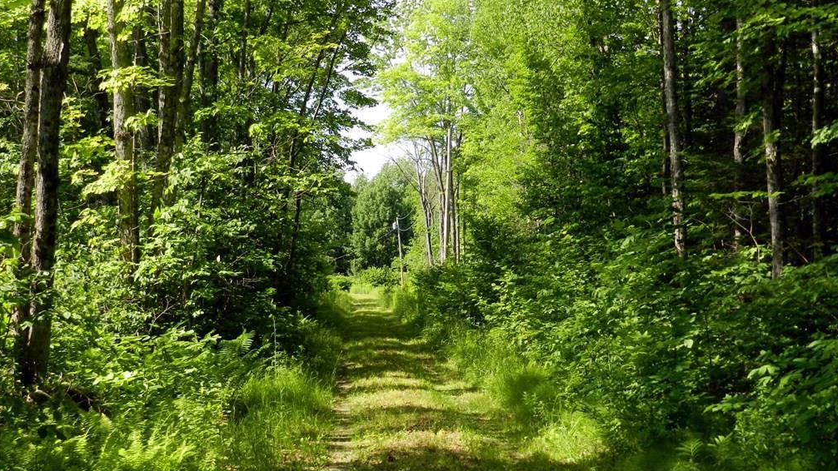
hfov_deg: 40.6
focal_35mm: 51
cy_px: 279
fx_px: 1133
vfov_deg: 23.5
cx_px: 424
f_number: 4.2
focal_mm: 8.1
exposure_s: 1/320
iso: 160
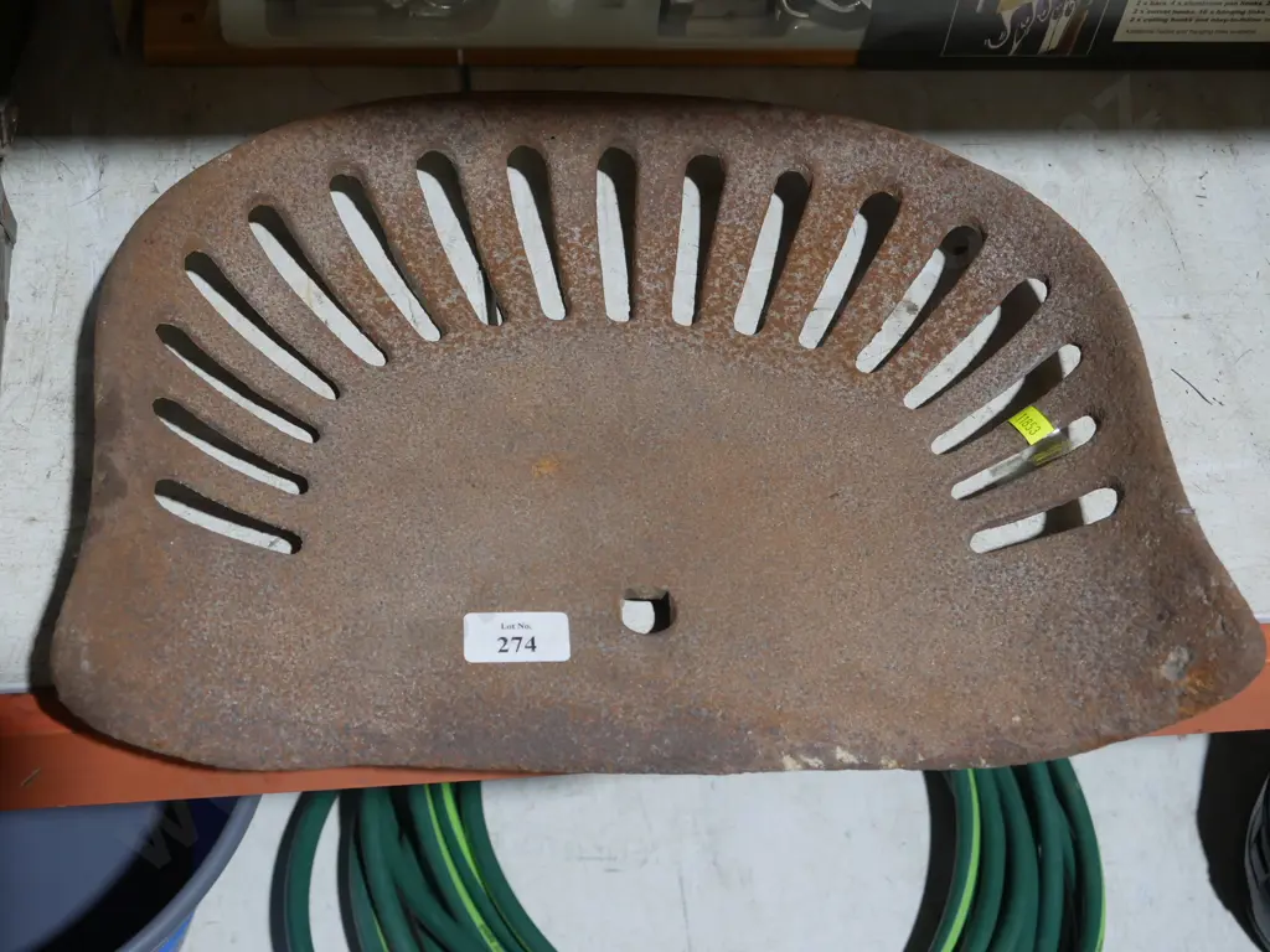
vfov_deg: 29.1
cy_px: 476
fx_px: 1834
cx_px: 635
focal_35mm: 50
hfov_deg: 38.2
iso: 640
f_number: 5.3
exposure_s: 1/60
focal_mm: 25
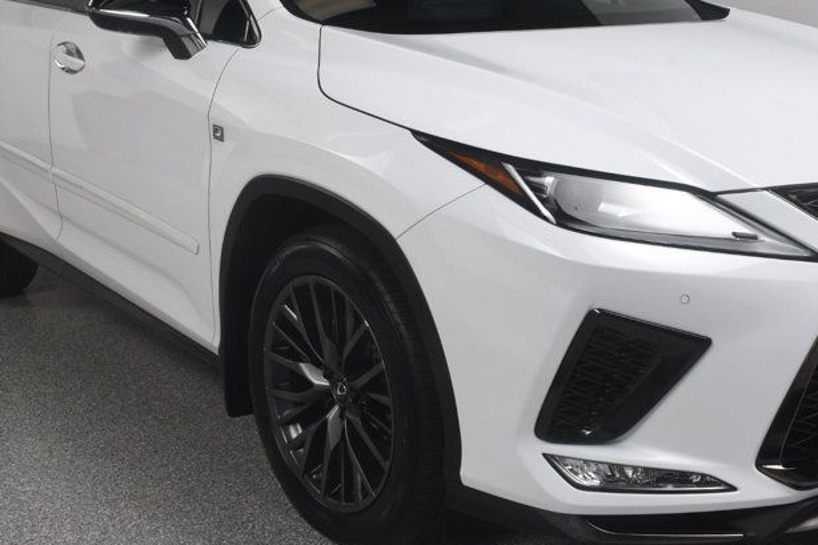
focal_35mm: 55
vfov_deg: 24.5
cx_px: 468
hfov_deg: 36.2
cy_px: 188
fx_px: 1249
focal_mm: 22
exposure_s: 1/160
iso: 100
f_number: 11
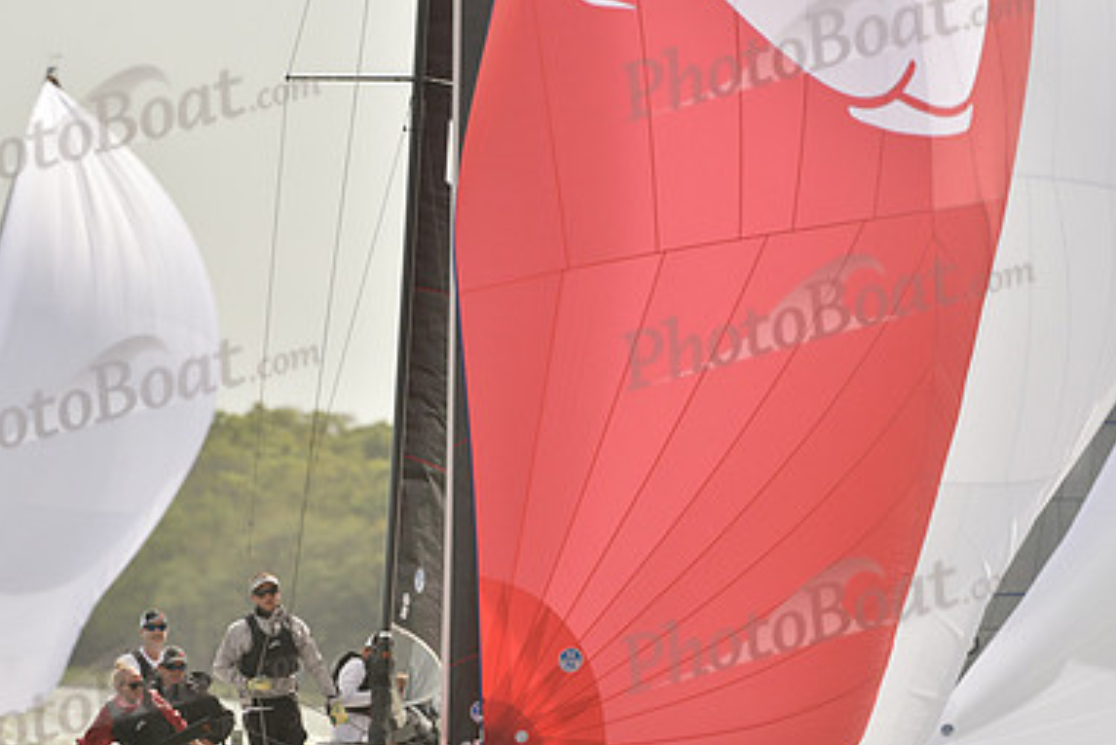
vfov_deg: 2.7
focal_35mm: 516
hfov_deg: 4.0
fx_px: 16001
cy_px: 507
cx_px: 473
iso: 320
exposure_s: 1/1600
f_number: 6.3
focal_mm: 340
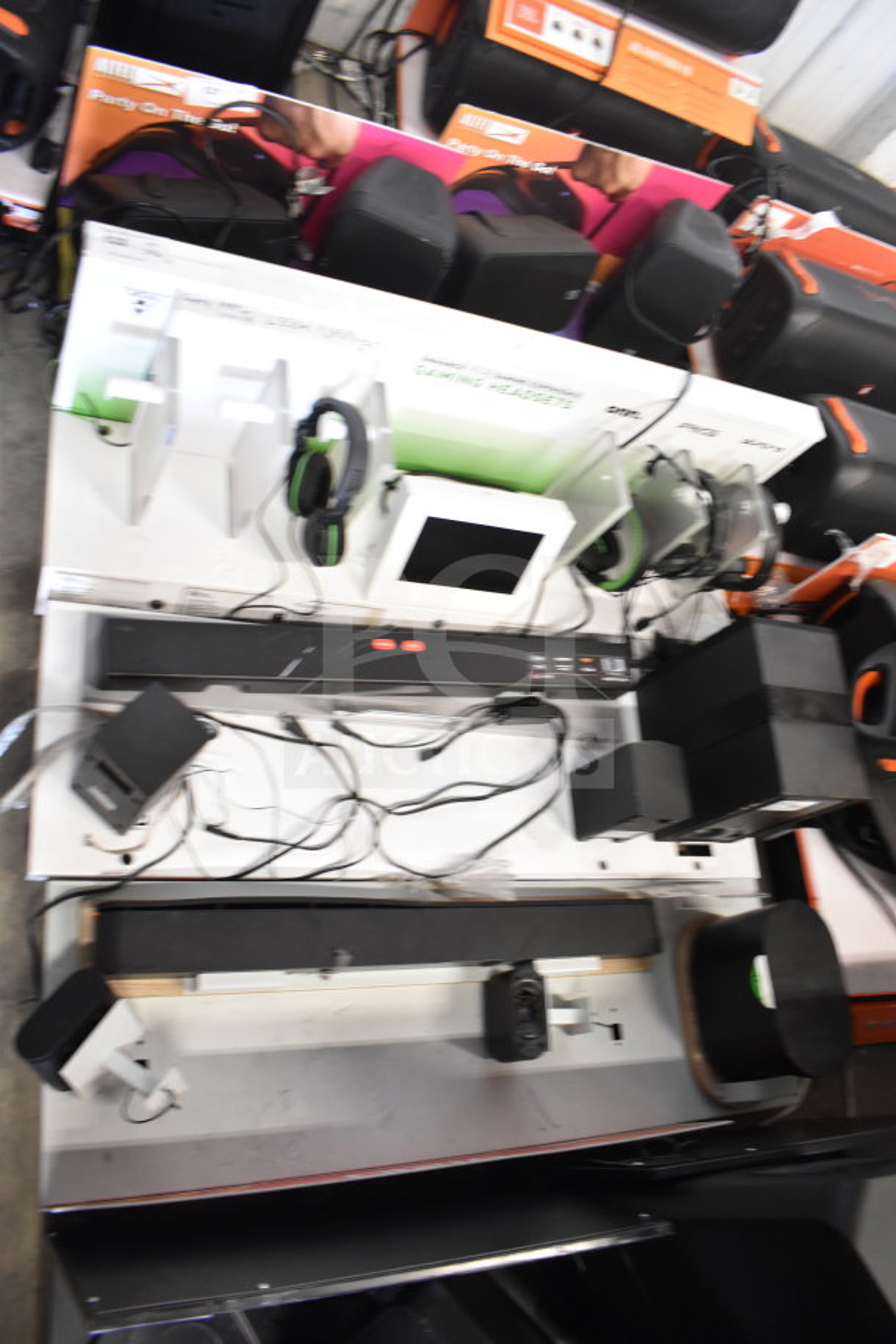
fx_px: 1008
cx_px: 448
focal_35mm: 27
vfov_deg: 67.4
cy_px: 672
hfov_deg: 47.9
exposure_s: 1/30
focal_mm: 18
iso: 1600
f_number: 3.5
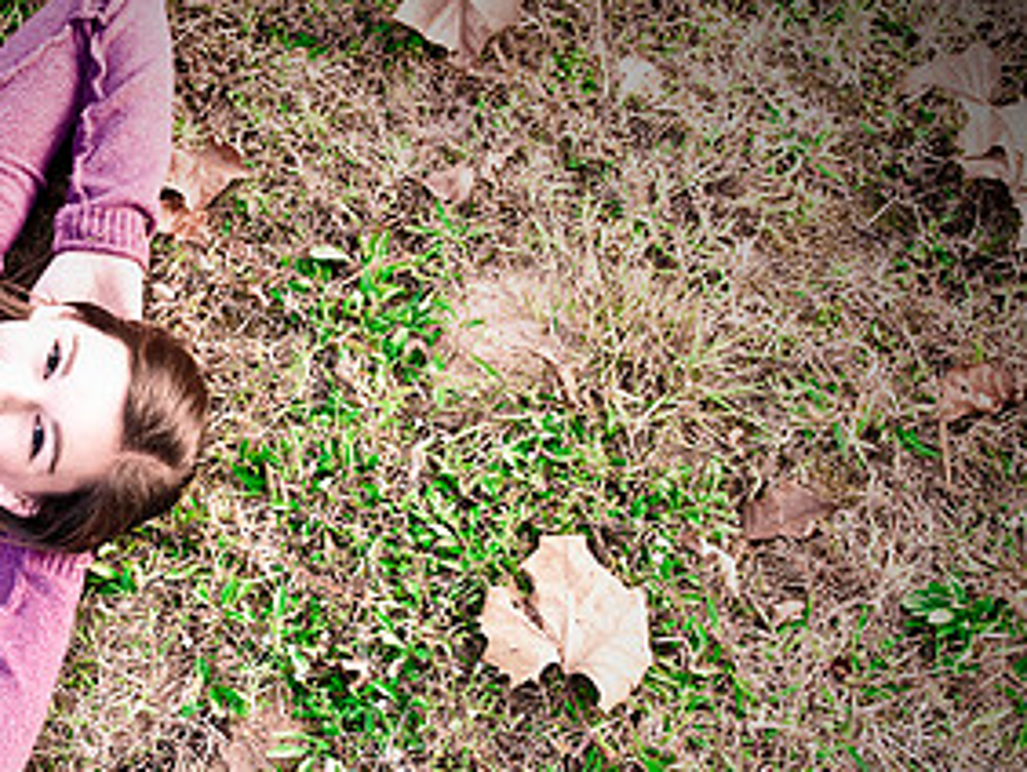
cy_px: 544
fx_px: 2108
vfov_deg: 20.6
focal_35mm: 71
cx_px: 109
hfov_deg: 26.5
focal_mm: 24
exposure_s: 1/60
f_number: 2.8
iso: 100
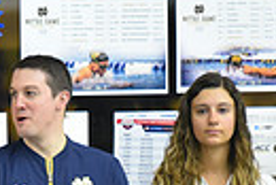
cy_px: 314
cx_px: -106
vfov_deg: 1.8
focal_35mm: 758
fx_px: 5818
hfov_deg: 2.7
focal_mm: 170
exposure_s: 1/500
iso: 3200
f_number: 2.8
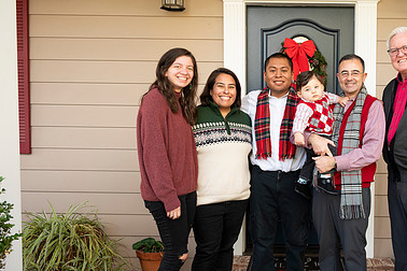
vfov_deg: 31.2
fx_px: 486
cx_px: 301
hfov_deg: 44.1
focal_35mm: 43
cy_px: 146
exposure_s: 1/160
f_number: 4.2
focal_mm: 28
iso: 400
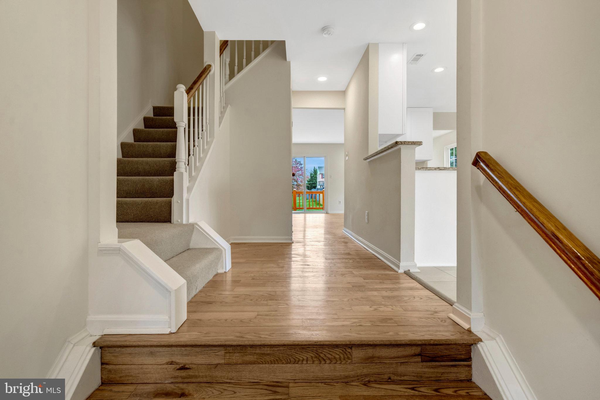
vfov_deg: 73.7
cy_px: 200
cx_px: 300
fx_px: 267
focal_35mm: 16
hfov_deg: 96.7
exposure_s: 1/15
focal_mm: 16
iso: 1250
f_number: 8
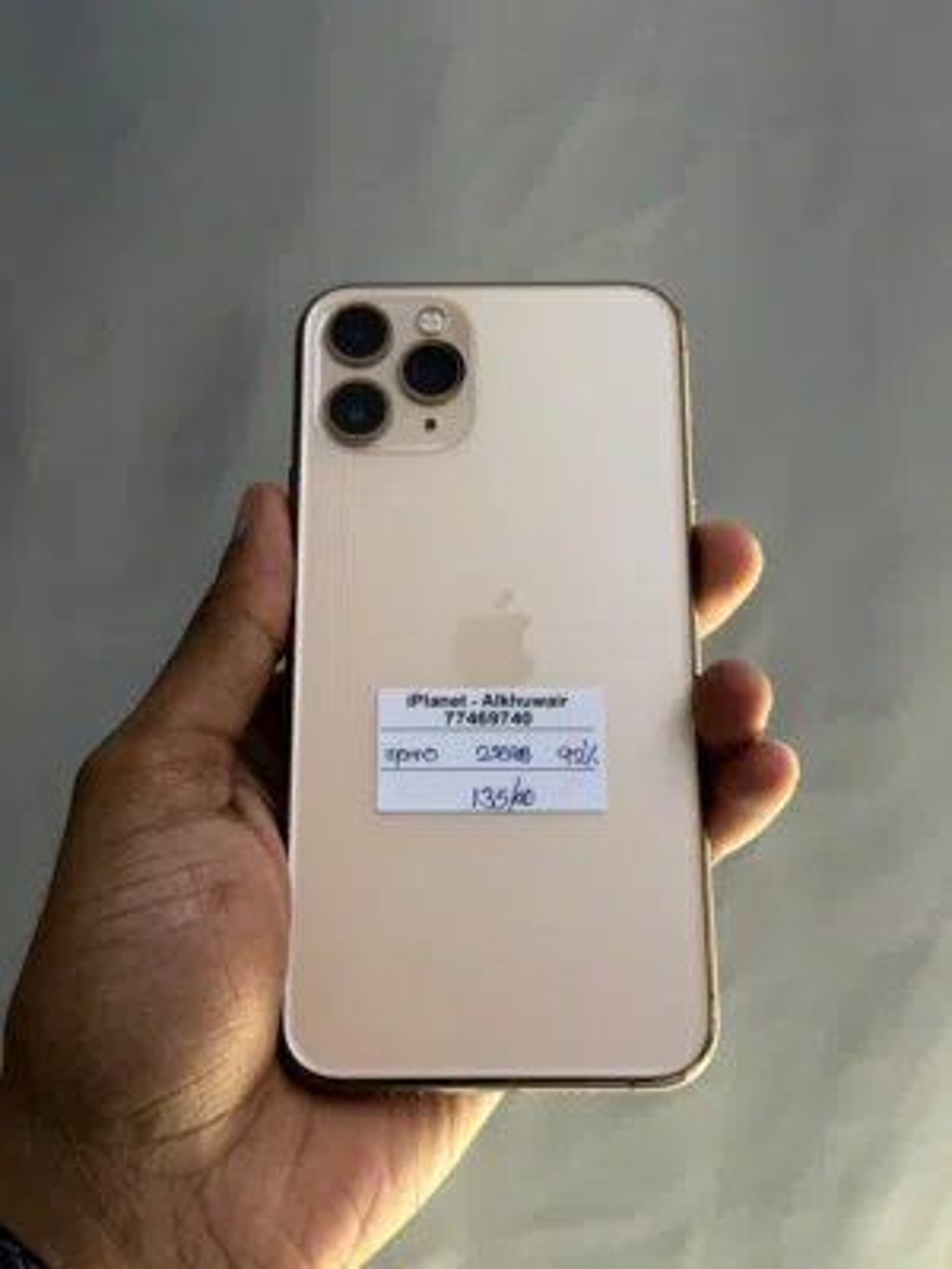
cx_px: 476
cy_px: 634
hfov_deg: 30.3
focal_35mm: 48
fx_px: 1760
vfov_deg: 39.7
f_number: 1.78
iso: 100
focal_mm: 6.76
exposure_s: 1/107
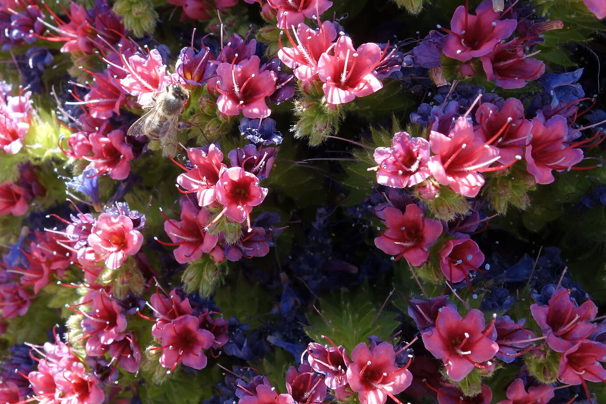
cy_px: 173
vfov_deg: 27.5
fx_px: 825
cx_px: 129
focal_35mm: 49
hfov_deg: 38.9
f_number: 5.6
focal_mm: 10.4
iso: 125
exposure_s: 1/100
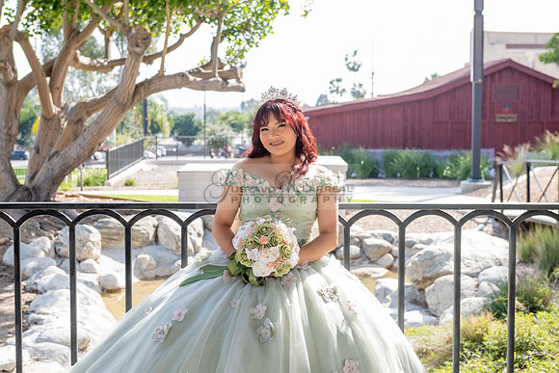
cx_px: 261
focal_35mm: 59
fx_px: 910
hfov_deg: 34.1
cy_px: 177
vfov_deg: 23.2
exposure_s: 1/250
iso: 200
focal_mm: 55
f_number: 5
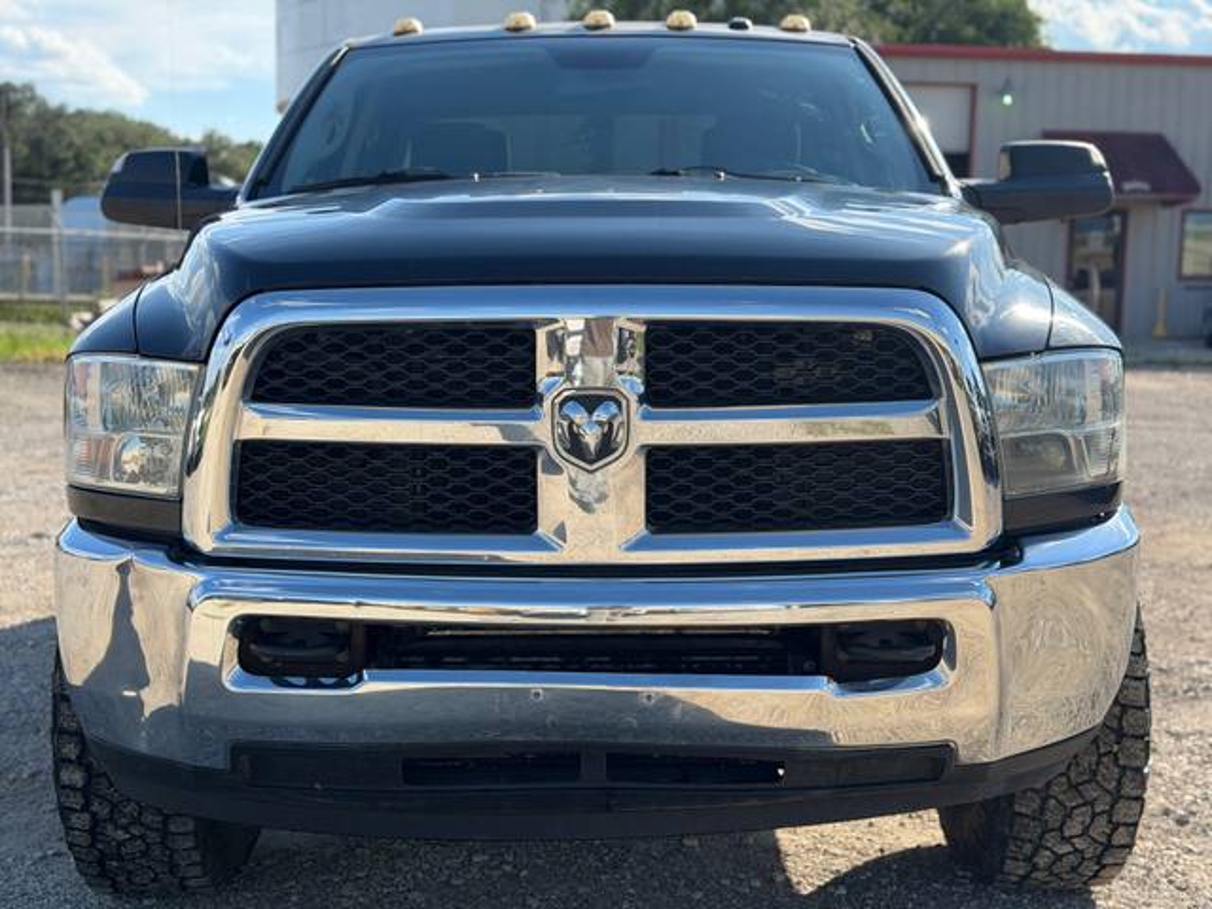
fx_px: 1681
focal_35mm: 48
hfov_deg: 39.7
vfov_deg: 30.3
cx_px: 606
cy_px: 454
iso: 100
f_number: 1.78
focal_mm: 6.76
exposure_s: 1/3534
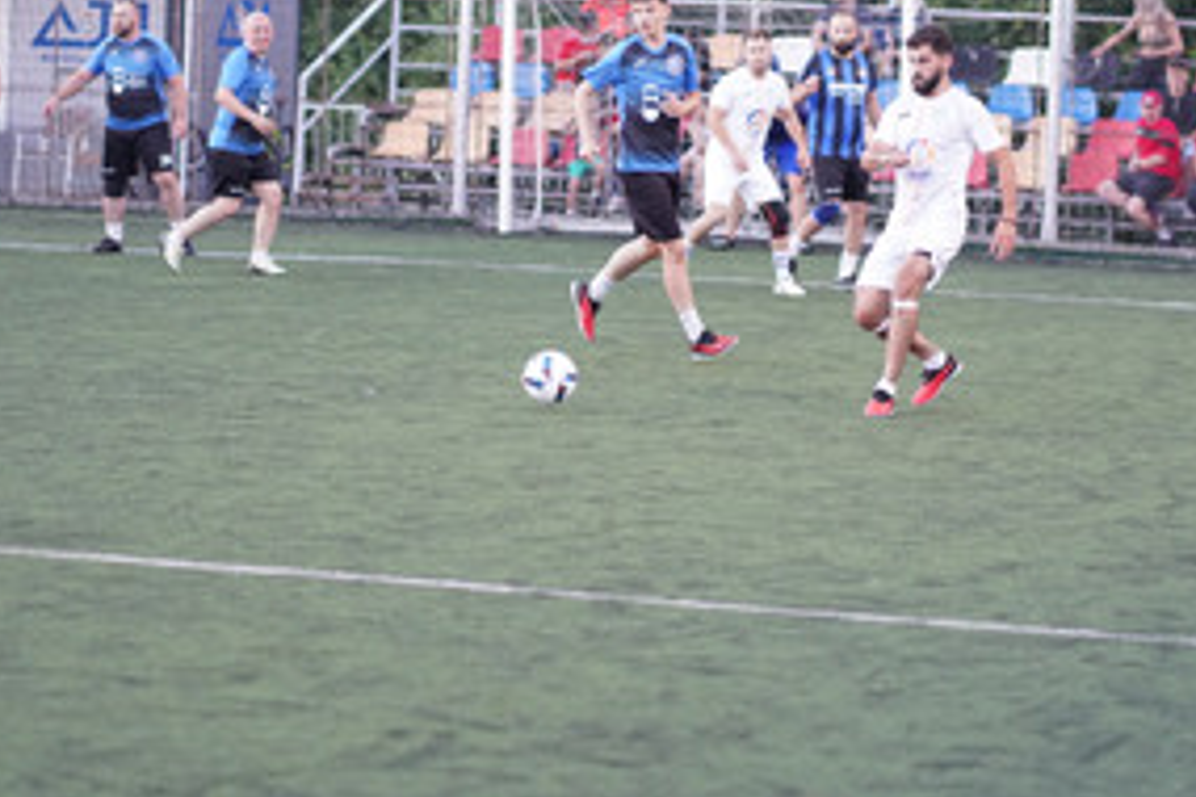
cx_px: 713
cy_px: 224
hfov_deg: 13.8
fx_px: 4950
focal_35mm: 149
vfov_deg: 9.2
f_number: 2
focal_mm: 85
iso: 2000
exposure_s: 1/1600
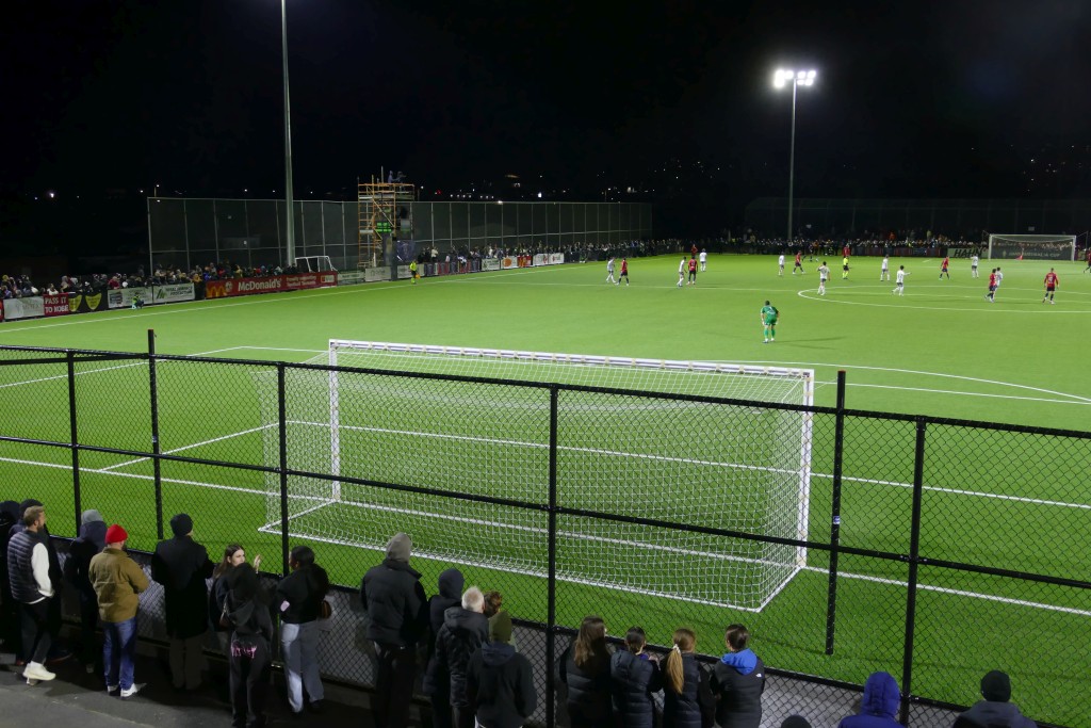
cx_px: 546
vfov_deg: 35.1
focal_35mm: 38
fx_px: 1152
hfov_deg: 50.7
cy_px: 364
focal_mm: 13.7
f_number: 3.1
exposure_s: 1/80
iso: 640
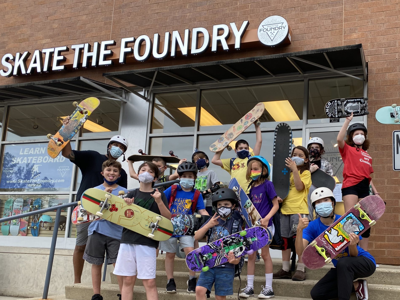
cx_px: 256
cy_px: 197
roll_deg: -3.4
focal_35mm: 35
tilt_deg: +8.6
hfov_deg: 51.9
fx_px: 404
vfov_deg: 40.3
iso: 40
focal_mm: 4.25
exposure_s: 1/122
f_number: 1.8
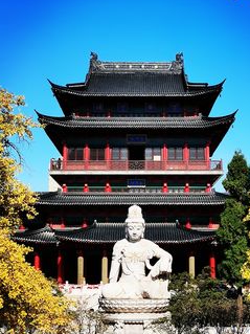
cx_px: 141
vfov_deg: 33.8
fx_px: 549
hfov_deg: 25.6
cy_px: 184
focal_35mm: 57
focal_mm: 5.58
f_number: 7.1
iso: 50
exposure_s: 1/3333
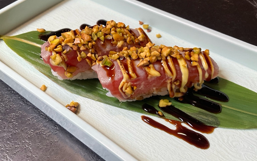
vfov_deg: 39.2
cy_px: 62
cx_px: 131
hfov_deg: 59.6
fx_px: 224
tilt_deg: -46.1
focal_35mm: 32
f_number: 1.8
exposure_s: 1/100
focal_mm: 3
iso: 40
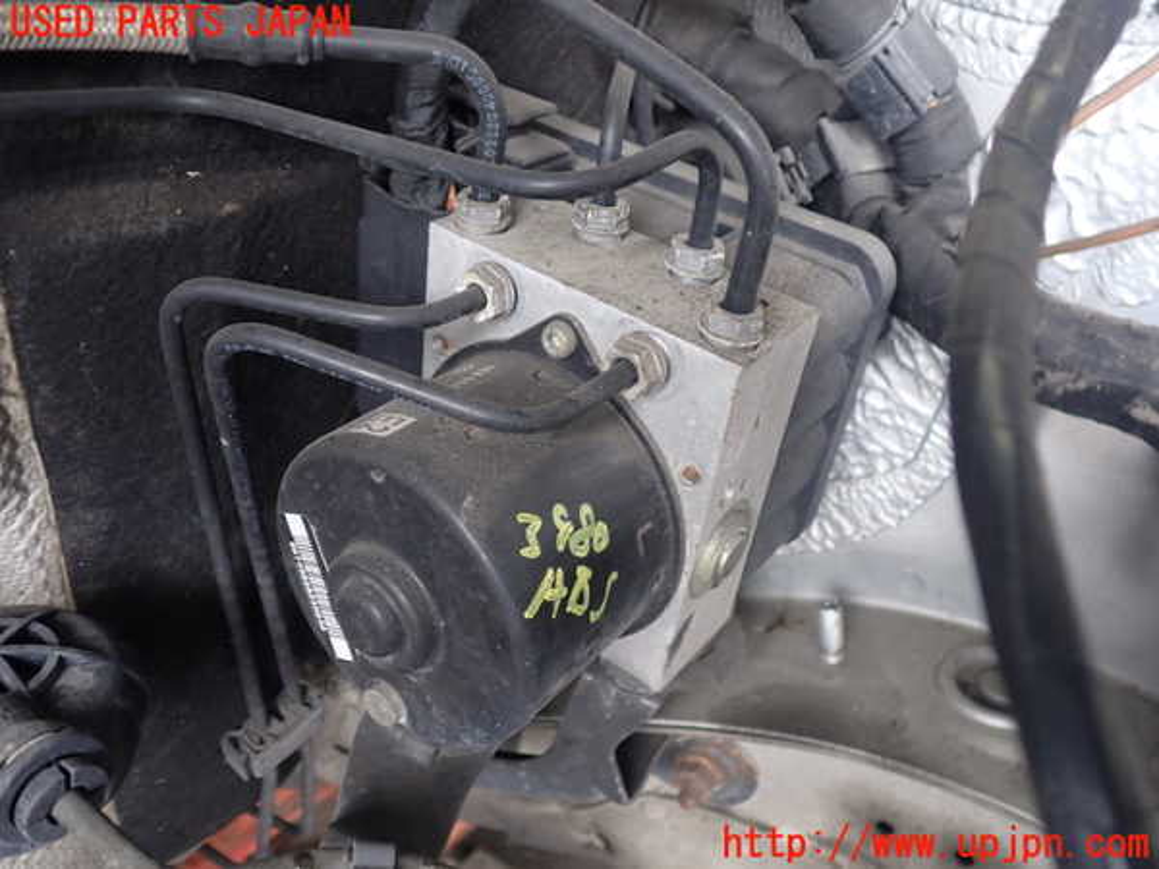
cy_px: 434
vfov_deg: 46.8
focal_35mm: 30
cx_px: 580
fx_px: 1004
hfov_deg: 60.0
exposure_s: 1/50
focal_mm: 5.4
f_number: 2.3
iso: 200
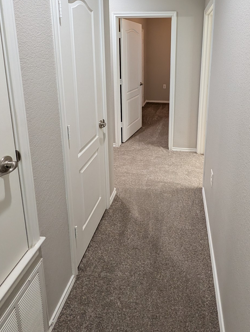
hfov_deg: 65.0
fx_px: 192
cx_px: 158
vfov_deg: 76.8
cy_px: 91
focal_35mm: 20
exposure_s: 1/60
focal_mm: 2.02
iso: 200
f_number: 1.7
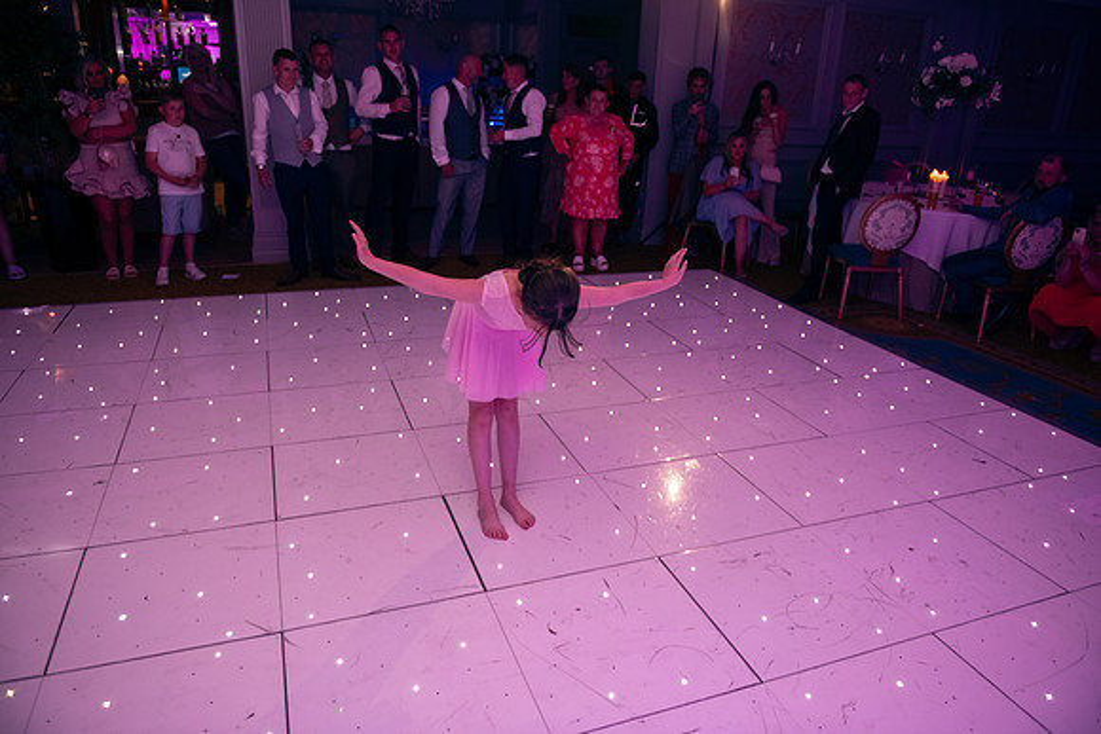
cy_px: 367
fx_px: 734
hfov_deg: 73.7
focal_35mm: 24
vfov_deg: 53.2
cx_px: 550
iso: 1000
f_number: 3.5
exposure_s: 1/160
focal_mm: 24
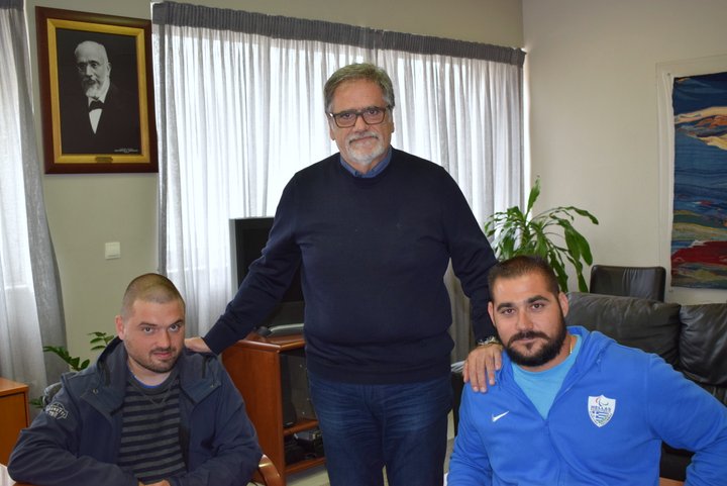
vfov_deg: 30.9
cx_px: 364
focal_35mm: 44
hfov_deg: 44.9
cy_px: 243
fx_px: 879
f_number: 4.5
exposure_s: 1/80
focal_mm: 29
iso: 800
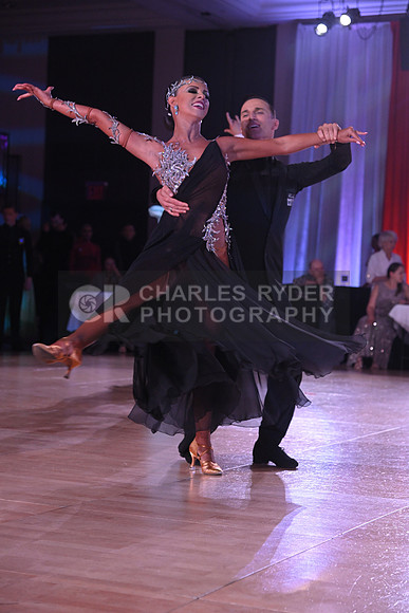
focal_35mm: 78
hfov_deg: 17.5
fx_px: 1328
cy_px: 306
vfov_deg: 26.0
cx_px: 204
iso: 2500
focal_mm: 78
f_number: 5
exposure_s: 1/320
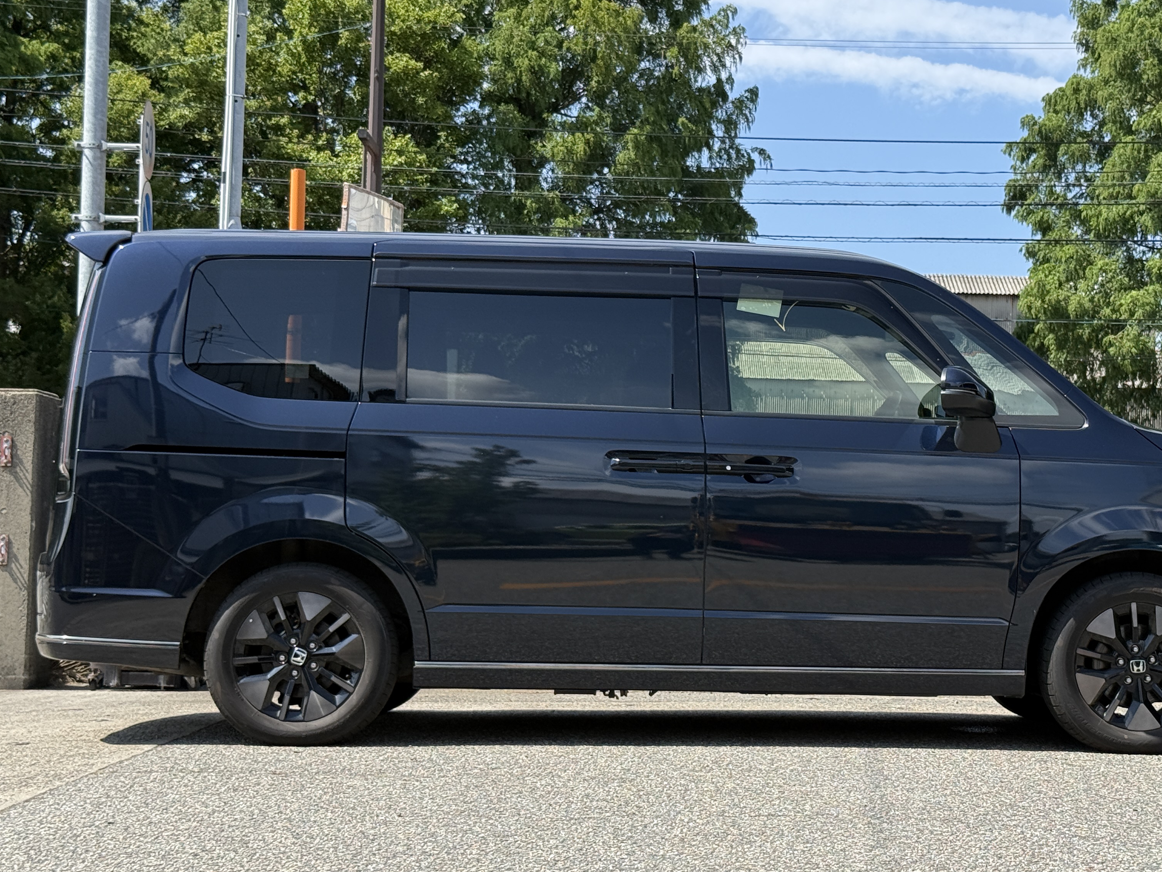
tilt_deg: +3.1
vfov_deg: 22.9
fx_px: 2148
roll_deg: -1.7
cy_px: 437
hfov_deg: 30.2
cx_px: 720
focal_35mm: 64
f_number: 1.78
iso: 80
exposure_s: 1/3096
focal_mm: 6.76
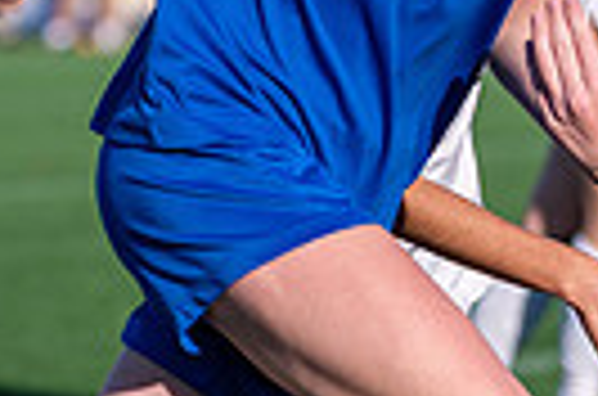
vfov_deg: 2.1
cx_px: 18
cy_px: -10
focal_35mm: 641
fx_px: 10622
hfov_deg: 3.2
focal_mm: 102
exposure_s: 1/2000
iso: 110
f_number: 2.8
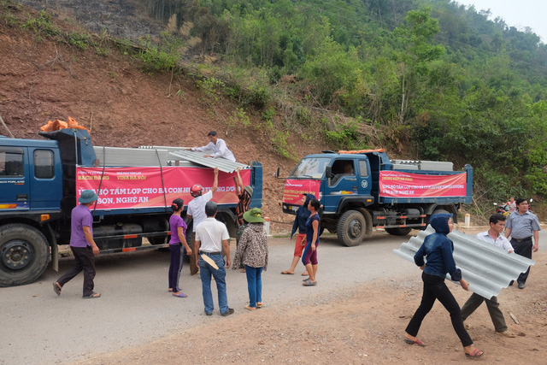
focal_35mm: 29
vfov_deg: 45.0
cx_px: 274
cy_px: 182
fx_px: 441
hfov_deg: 63.6
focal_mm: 19.6
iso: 800
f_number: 4
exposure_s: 1/1600
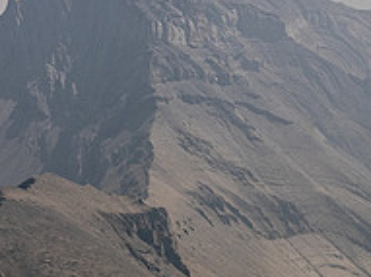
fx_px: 1500
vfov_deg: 10.6
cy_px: 92
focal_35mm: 140
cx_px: 171
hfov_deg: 14.1
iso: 200
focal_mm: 23
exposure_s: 1/500
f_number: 8
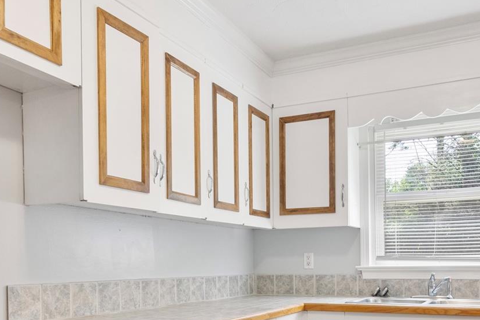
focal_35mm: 37
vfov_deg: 34.5
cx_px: 270
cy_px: 268
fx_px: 493
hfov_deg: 51.8
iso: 800
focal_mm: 10
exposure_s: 1/2.5
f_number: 8
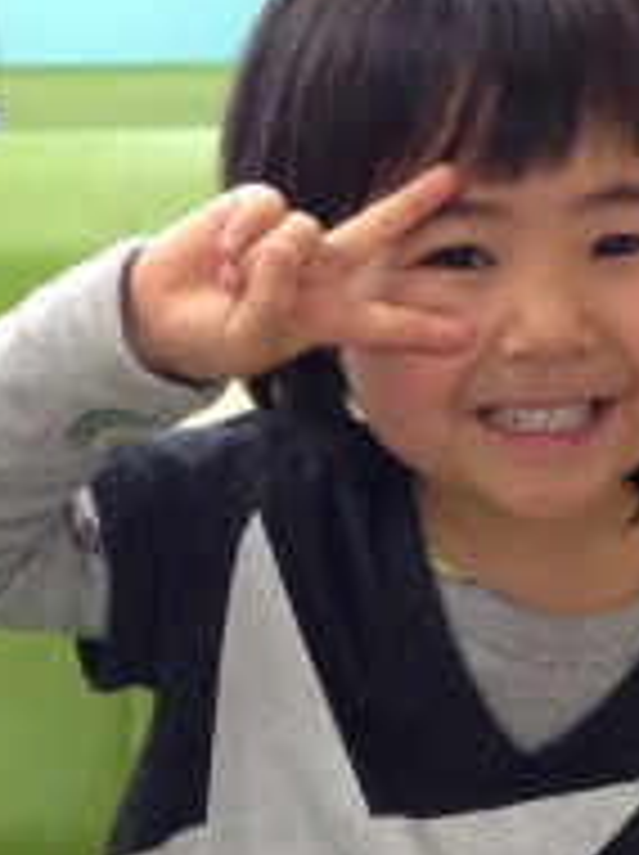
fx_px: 2146
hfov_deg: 16.8
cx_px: 529
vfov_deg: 21.7
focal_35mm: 87
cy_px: 850
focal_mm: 4.12
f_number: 2.4
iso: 200
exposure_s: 1/20
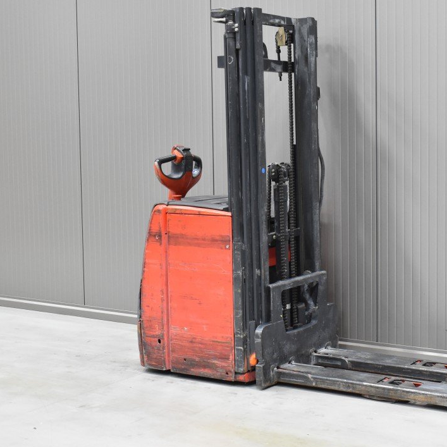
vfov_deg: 27.4
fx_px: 916
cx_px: 326
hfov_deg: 27.1
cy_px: 201
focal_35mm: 63
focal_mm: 29
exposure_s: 1/25
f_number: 5.6
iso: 1600
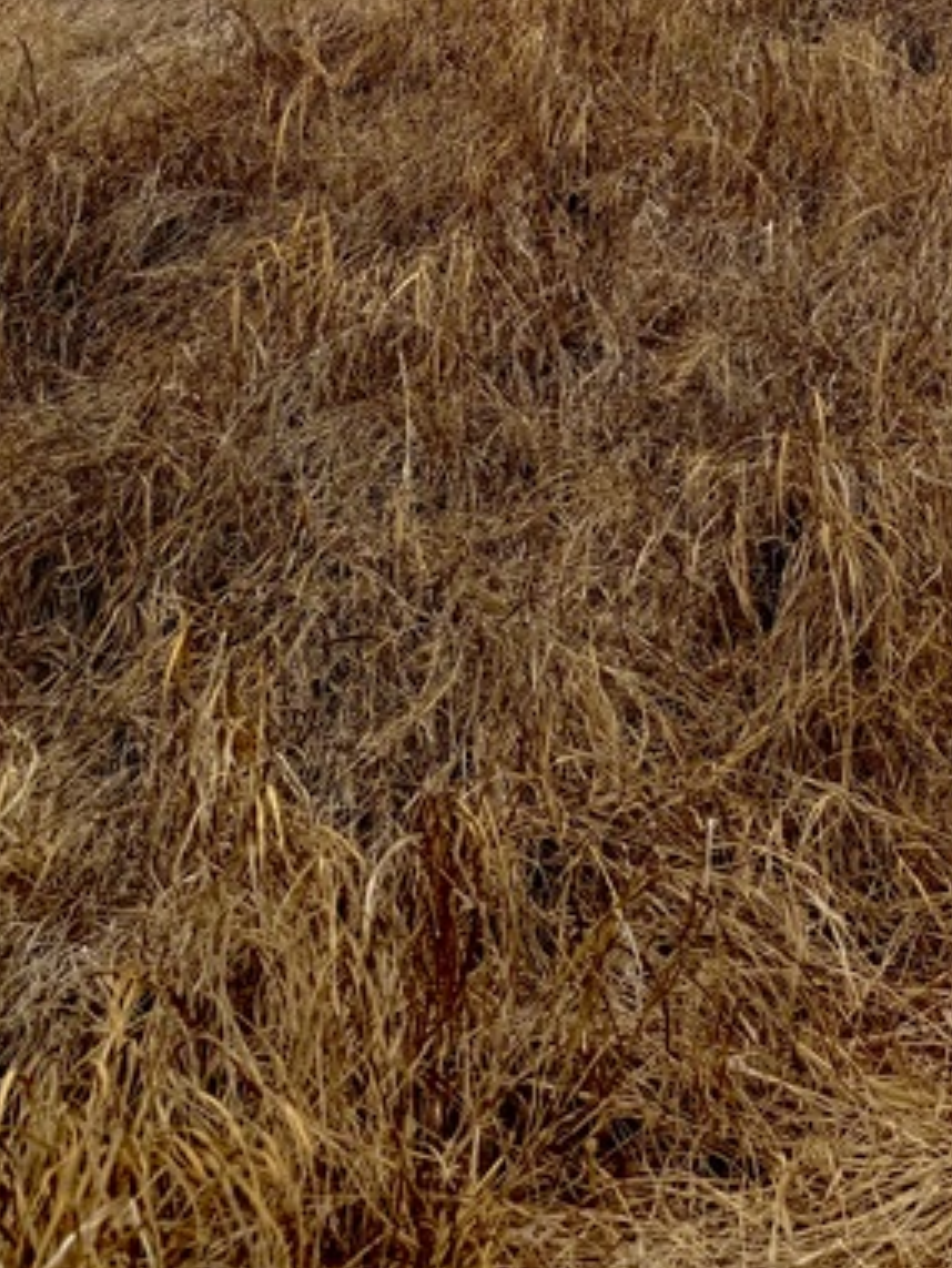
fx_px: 2492
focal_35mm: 68
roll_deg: +1.9
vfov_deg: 24.6
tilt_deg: -0.9
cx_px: 699
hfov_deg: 21.5
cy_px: -406
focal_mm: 6.76
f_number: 1.78
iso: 80
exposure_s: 1/2611
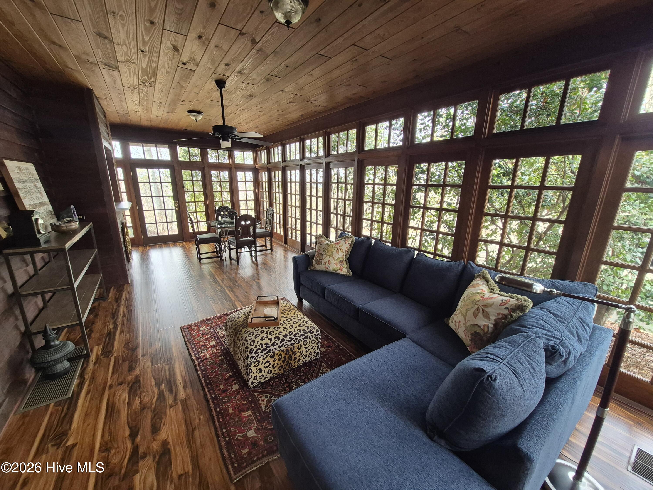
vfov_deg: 89.9
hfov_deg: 106.2
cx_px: 326
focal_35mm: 13
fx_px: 245
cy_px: 245
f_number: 2.2
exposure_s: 1/60
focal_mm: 1.74
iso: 160
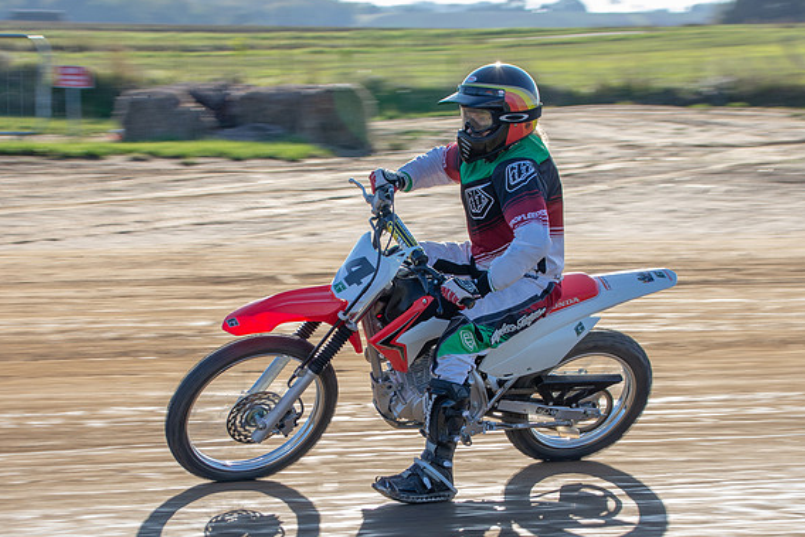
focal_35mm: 119
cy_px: 322
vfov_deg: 11.5
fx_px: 2661
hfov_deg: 17.2
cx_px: 357
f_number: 8
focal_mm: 60
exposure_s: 1/200
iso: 200
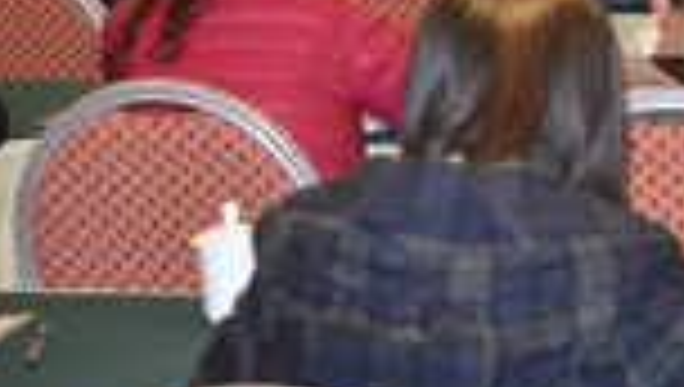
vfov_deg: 8.5
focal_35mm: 144
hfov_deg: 13.8
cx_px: 1098
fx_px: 2615
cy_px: 115
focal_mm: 28
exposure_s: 1/60
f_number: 4.8
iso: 640
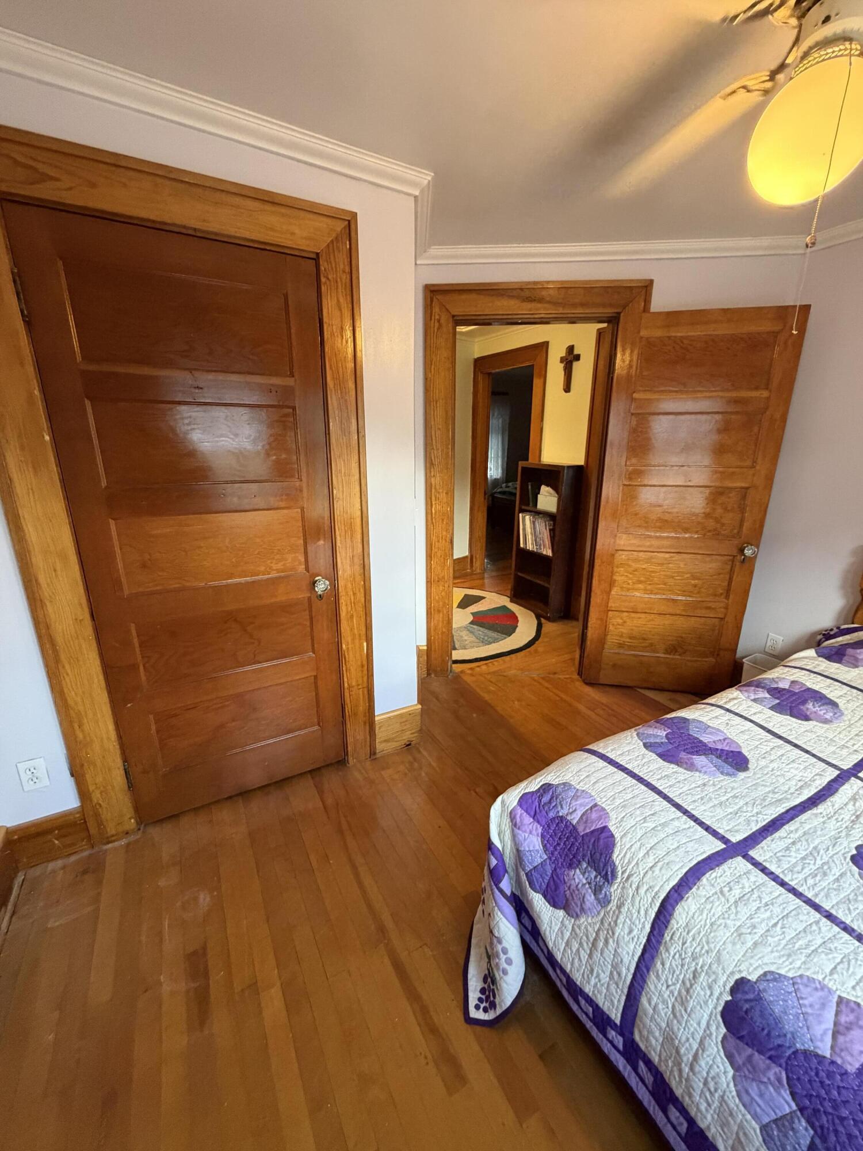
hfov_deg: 85.7
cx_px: 432
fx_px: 465
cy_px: 576
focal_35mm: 14
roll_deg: +0.1
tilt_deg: -16.7
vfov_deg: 102.1
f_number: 2.2
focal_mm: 2.22
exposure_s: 1/60
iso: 500
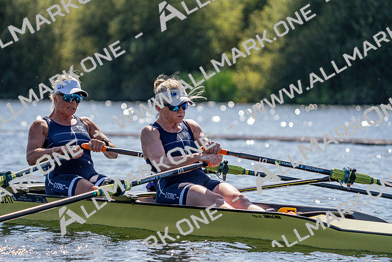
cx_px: 196
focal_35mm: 243
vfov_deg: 5.7
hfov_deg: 8.5
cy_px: 131
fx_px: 2646
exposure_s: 1/2000
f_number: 5.6
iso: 320
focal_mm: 243
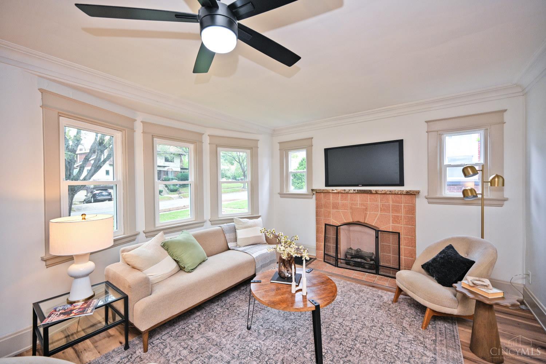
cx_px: 273
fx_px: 212
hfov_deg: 104.3
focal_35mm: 14
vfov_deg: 81.2
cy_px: 182
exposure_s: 1/60
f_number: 4
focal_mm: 14
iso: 360
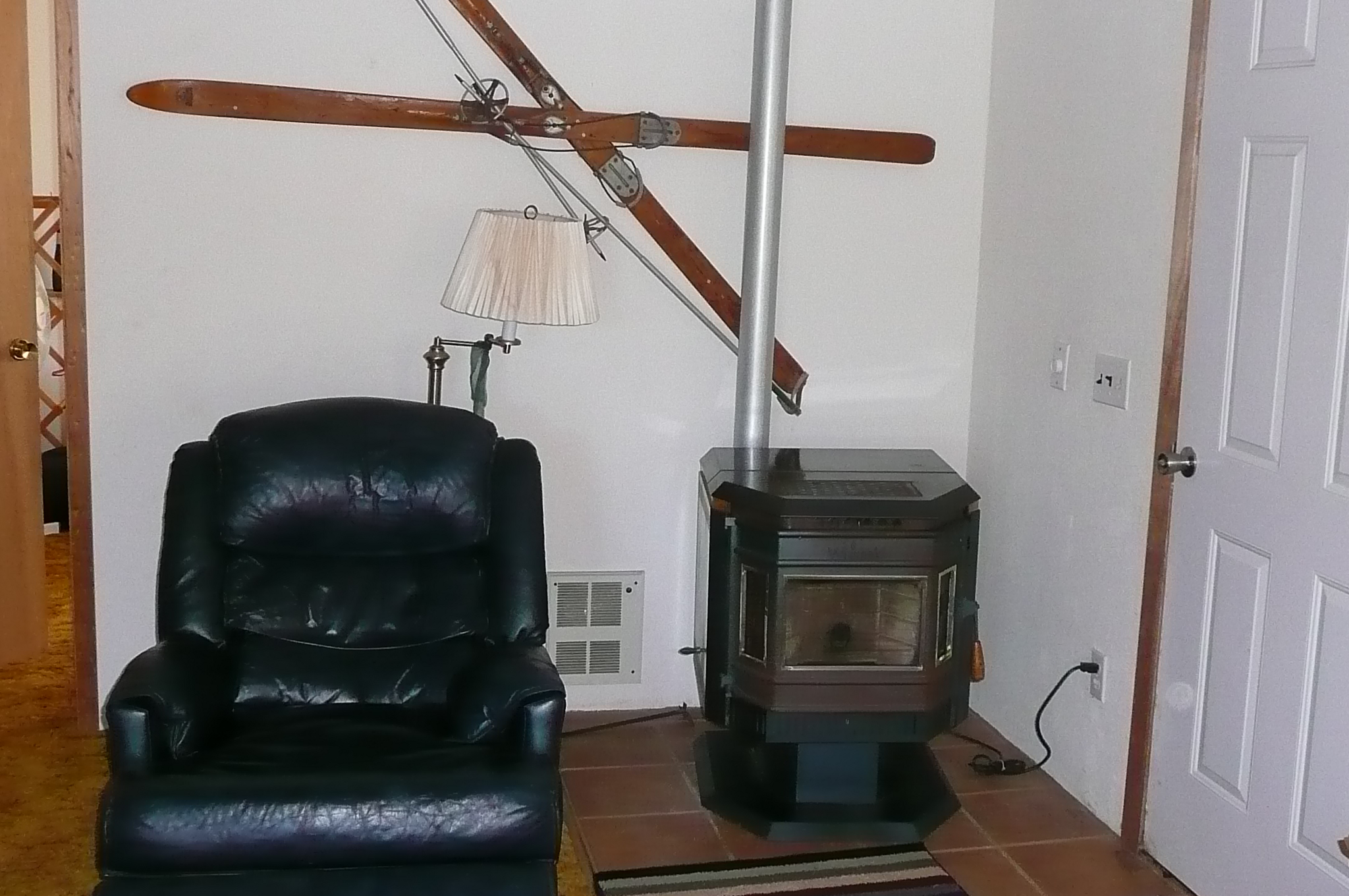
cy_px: 448
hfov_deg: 46.5
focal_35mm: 42
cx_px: 674
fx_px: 1572
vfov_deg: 31.8
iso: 320
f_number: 3.3
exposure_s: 1/30
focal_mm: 4.6
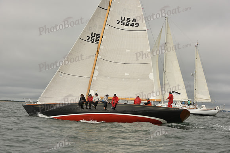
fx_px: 447
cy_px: 76
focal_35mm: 70
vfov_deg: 19.5
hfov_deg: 28.8
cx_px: 115
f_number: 10
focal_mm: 70
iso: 320
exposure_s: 1/800
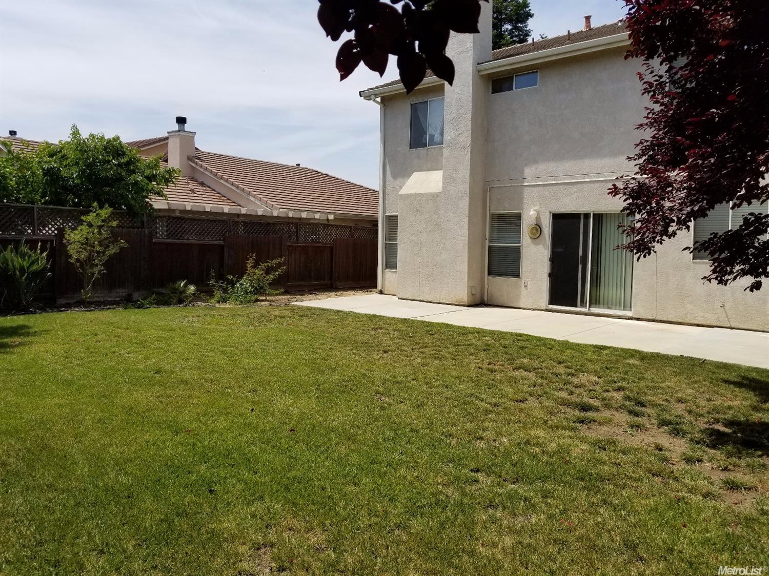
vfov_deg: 53.0
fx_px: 577
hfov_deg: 67.3
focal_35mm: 26
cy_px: 288
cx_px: 384
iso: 50
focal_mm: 4.25
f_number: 1.7
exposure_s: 1/2928
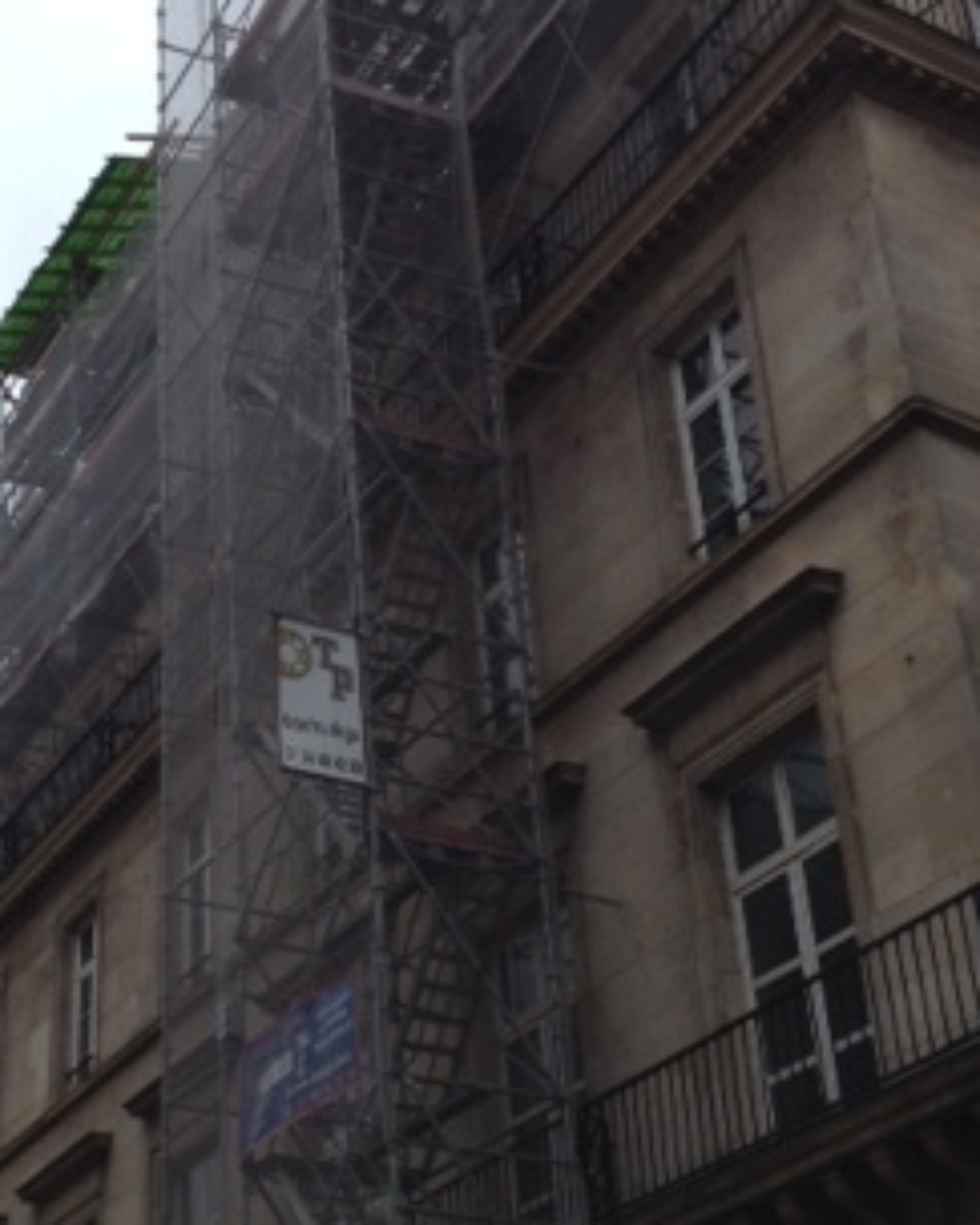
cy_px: 488
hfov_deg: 21.1
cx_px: 274
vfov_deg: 26.4
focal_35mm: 72
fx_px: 2612
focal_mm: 4.28
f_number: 2.4
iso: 50
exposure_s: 1/1381
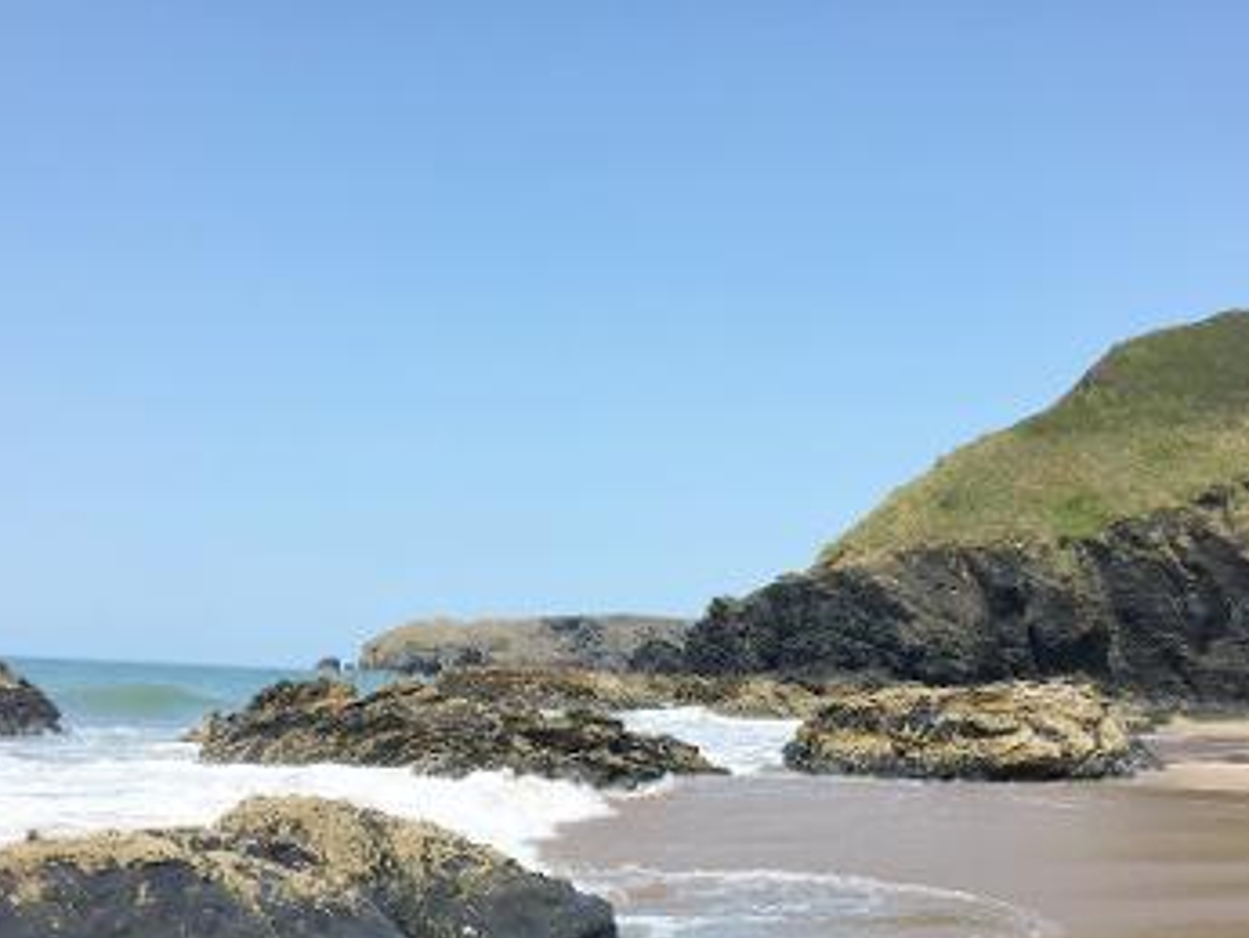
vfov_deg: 33.9
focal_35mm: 42
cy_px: 668
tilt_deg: +1.1
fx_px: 1516
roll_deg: -4.7
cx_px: 644
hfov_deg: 44.8
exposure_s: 1/2083
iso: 32
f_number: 2.2
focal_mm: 4.15
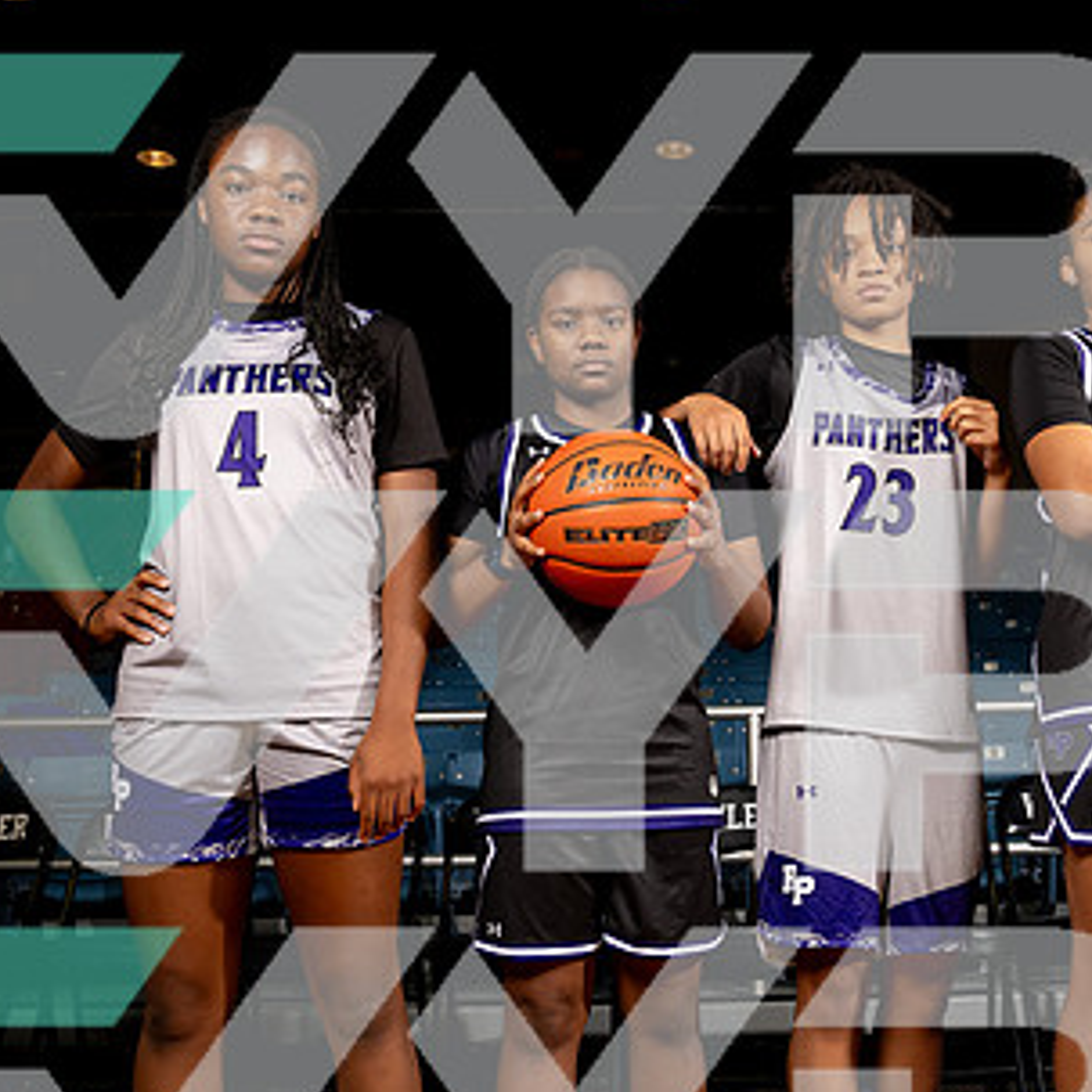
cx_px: 735
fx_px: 1392
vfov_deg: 42.5
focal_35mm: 39
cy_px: 683
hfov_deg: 42.2
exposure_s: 1/125
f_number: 7.1
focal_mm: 24
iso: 250
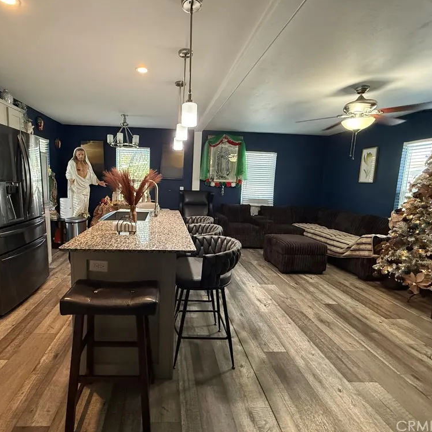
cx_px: 175
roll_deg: -1.9
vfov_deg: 84.0
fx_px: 240
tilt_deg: -8.1
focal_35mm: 17
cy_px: 212
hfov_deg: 83.1
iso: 640
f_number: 2.2
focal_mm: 2.22
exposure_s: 1/120
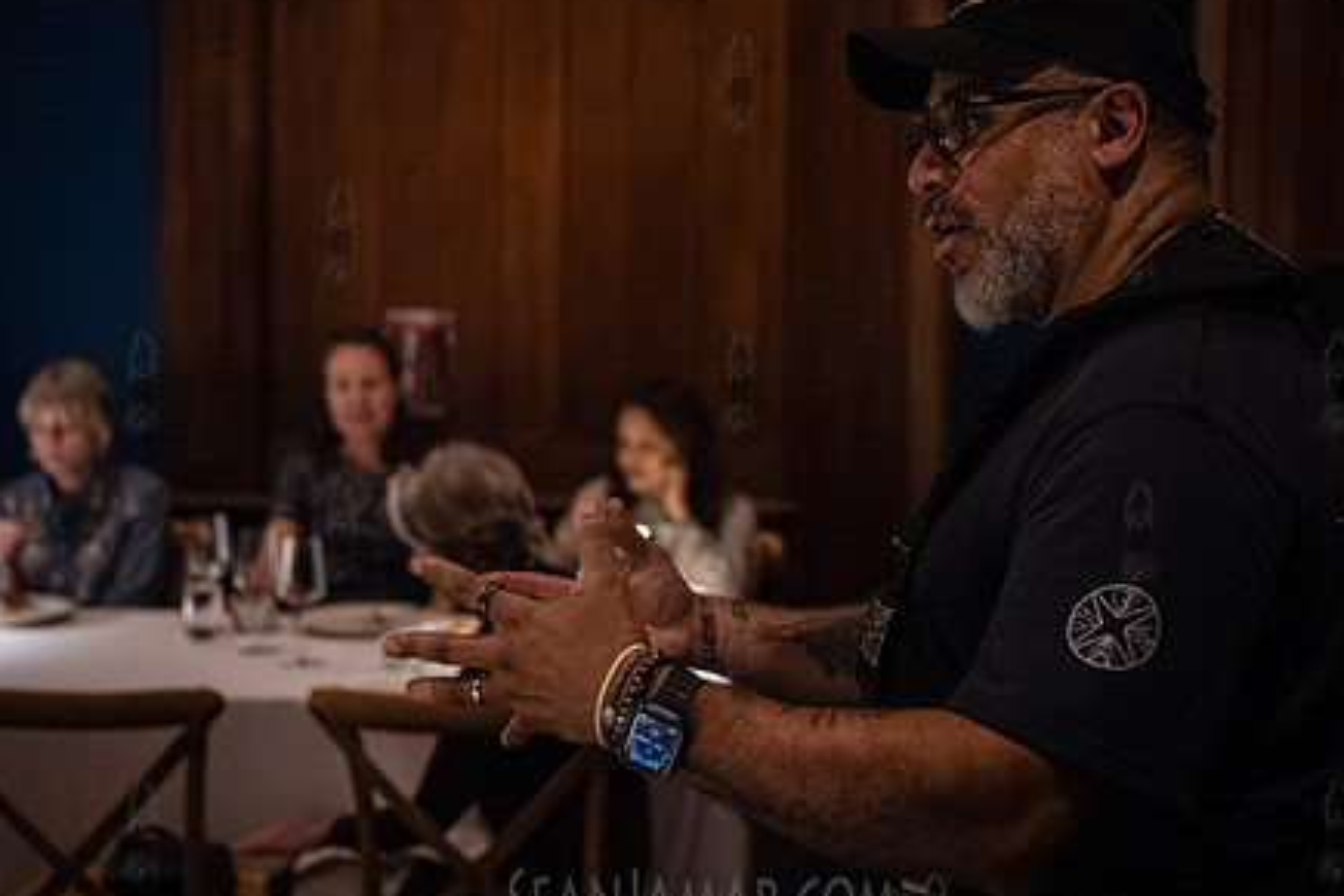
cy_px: 378
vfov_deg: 22.6
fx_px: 2240
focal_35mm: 60
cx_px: 738
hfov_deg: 33.4
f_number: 2.8
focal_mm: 45
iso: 12800
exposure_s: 1/160
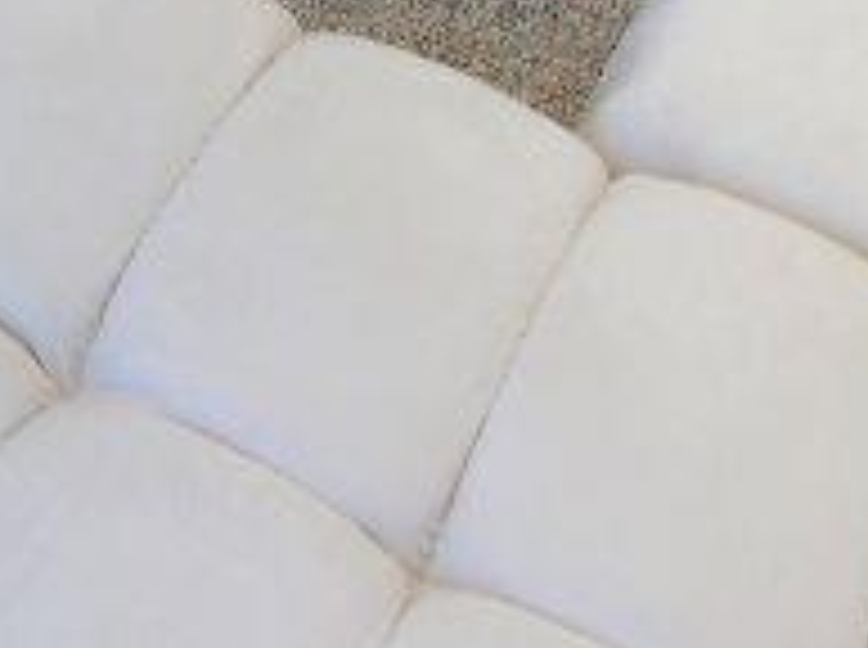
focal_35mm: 81
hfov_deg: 24.2
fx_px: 2027
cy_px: -698
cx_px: 382
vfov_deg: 14.6
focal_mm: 2.2
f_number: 1.9
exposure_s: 1/50
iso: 25
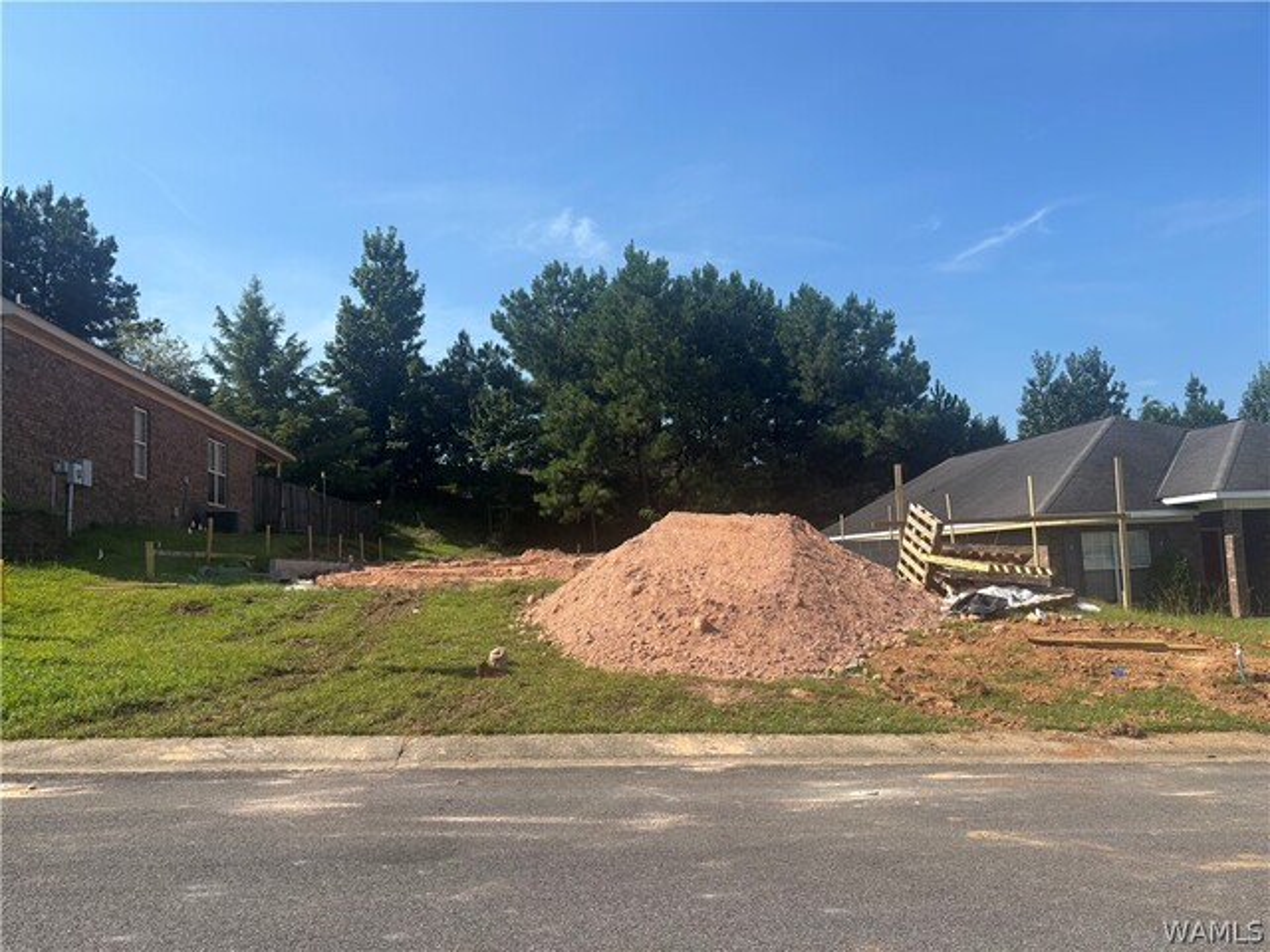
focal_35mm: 26
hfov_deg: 67.3
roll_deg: +1.3
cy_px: 476
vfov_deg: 53.1
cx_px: 635
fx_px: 954
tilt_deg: +5.2
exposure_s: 1/2778
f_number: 1.6
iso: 50
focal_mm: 5.96
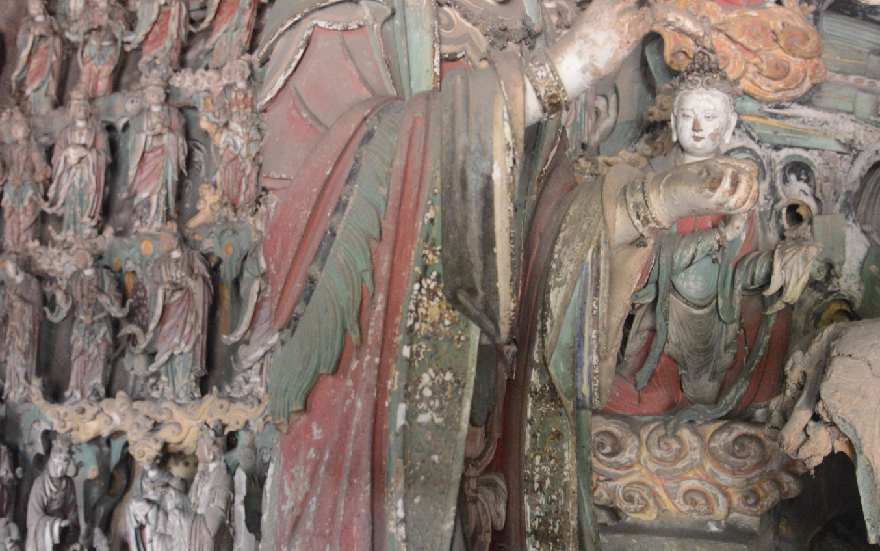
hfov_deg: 52.7
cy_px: 250
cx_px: 442
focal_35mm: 37
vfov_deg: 34.4
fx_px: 888
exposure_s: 1/60
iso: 6400
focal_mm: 24
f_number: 4
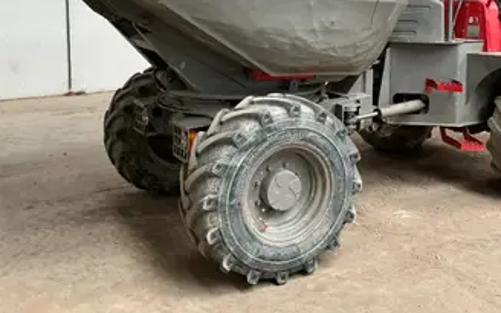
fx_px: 614
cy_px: 53
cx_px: 331
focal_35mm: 45
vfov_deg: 27.9
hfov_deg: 43.8
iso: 80
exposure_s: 1/60
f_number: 1.8
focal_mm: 3
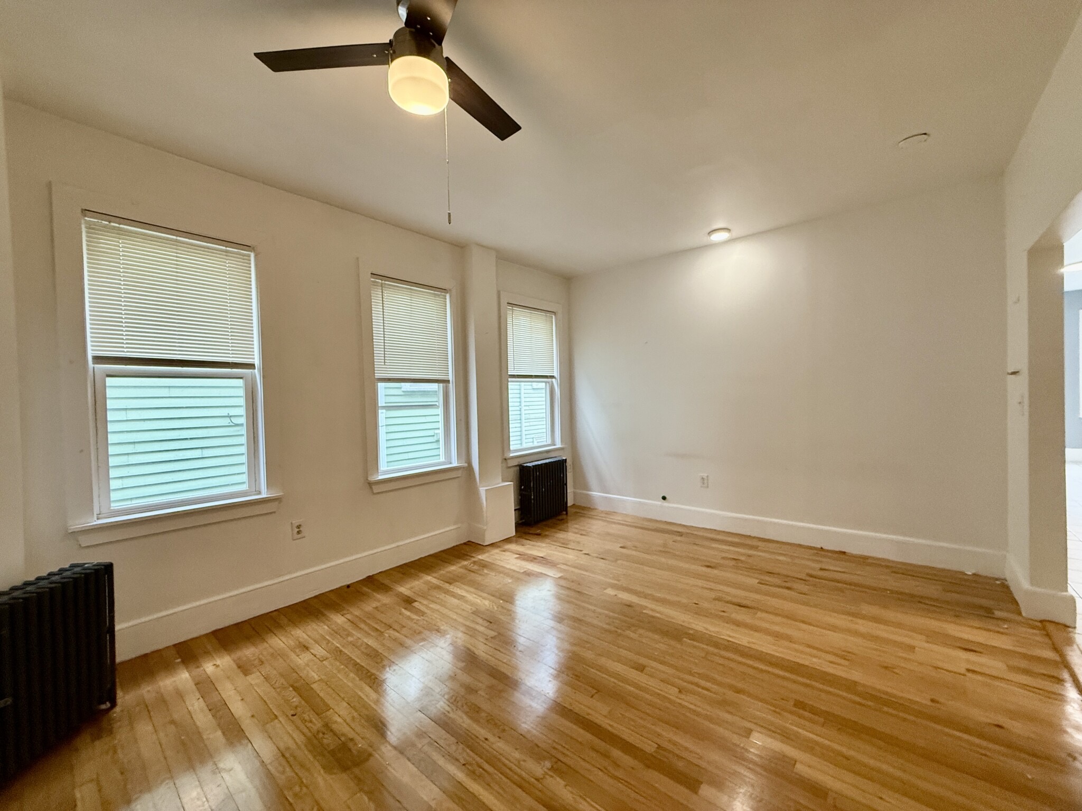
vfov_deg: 85.7
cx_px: 541
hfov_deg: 102.1
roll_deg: +2.0
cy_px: 406
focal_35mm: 14
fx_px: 438
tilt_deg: -1.2
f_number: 2.2
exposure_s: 1/120
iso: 320
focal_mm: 2.22
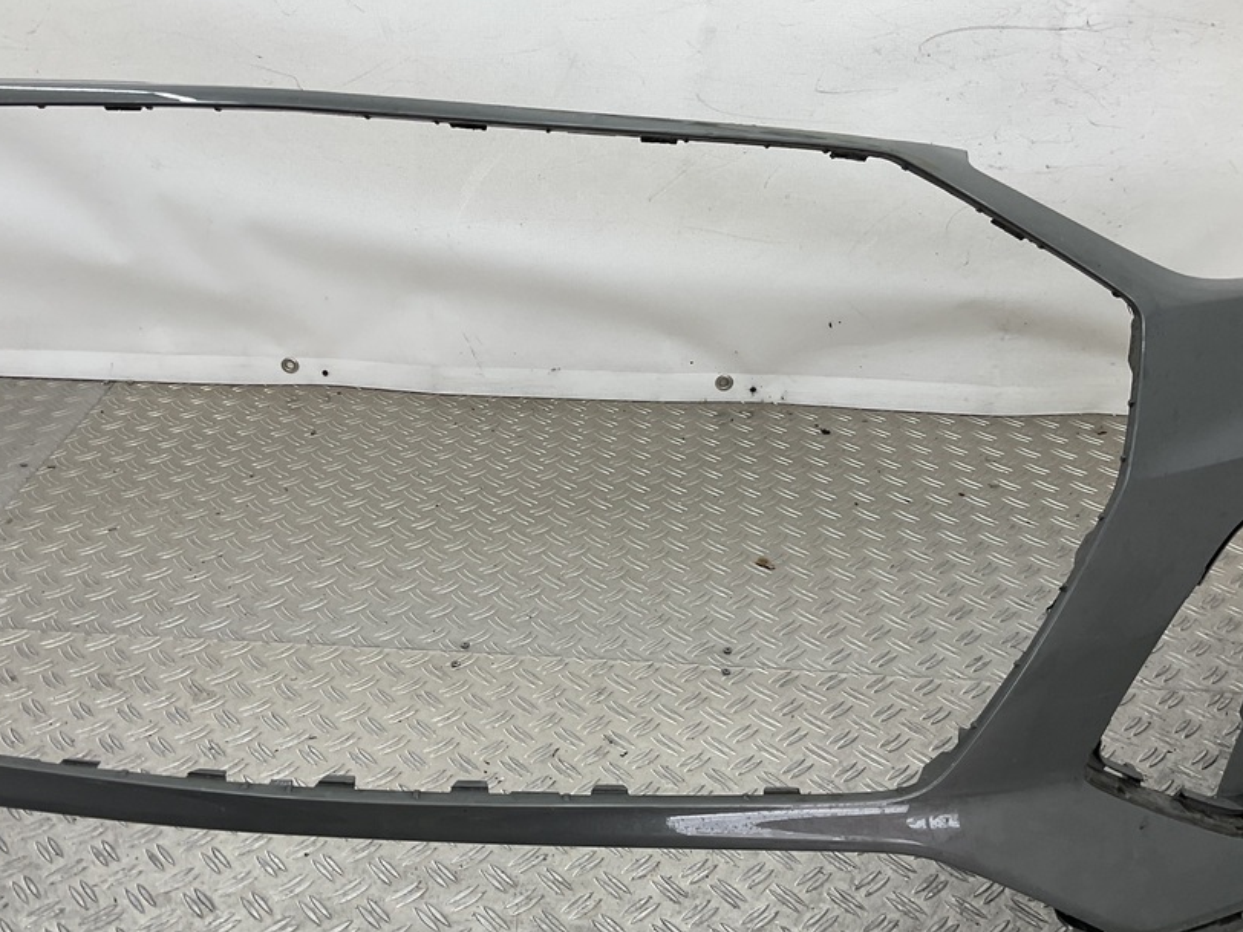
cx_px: 556
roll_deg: -1.9
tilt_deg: -28.4
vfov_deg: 39.6
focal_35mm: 36
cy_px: 488
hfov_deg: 51.3
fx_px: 1293
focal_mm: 3
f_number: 1.8
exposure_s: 1/120
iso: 25
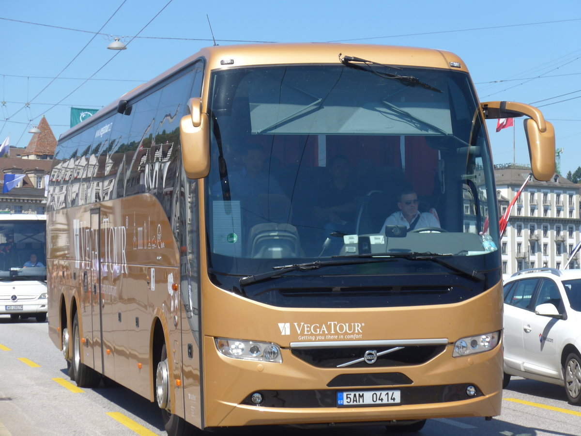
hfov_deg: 17.9
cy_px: 218
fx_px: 1846
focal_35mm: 110
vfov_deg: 13.5
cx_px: 290
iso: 80
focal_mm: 21.6
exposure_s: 1/400
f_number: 4.9
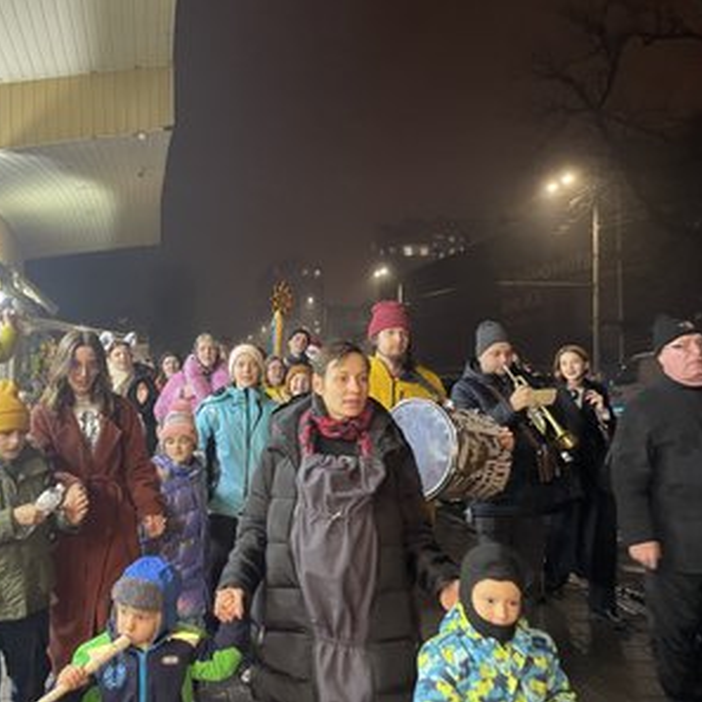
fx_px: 711
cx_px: 286
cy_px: 350
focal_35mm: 31
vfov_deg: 52.5
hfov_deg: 52.2
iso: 320
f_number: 1.6
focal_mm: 4.2
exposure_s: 1/33
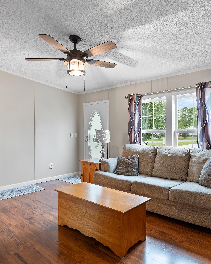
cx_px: 124
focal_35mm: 23
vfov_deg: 72.6
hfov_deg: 60.5
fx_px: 180
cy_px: 131
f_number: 8
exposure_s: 1
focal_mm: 11
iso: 100
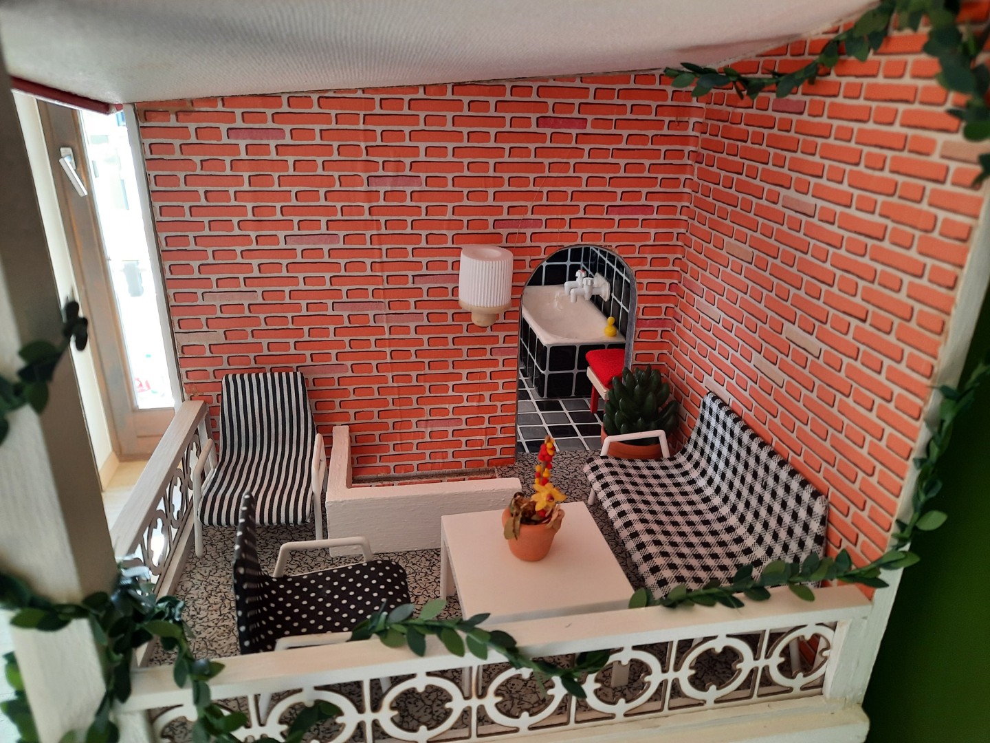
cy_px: 372
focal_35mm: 25
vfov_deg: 54.9
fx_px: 715
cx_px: 495
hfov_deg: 69.4
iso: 80
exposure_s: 1/50
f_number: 2
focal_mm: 4.6
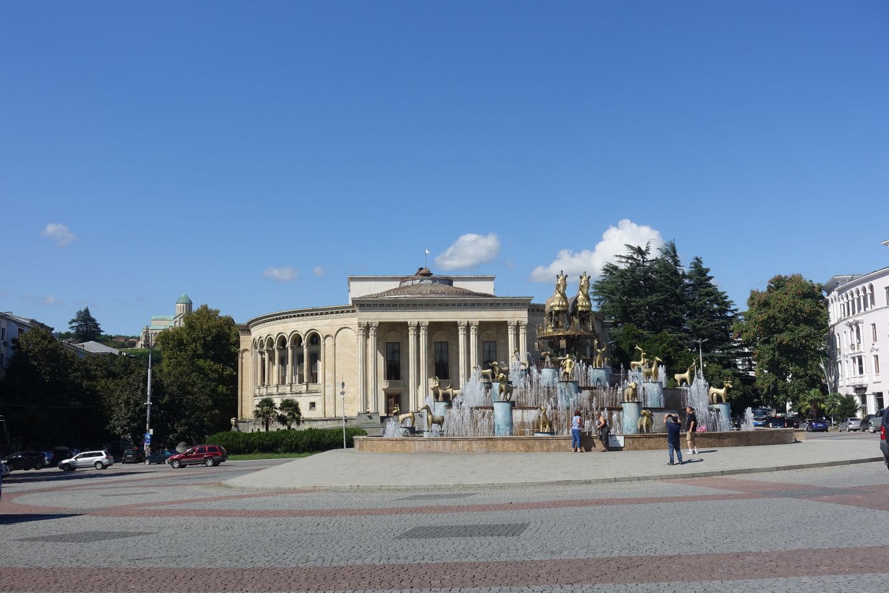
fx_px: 988
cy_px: 296
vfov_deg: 33.4
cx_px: 444
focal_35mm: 40
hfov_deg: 48.5
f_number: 5.6
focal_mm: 14.5
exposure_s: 1/800
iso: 125
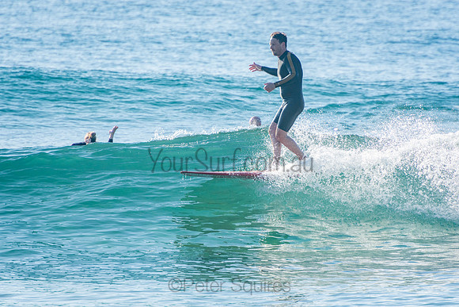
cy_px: 154
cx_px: 230
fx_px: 7651
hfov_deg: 3.4
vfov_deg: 2.3
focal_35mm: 600
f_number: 5.6
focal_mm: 400
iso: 280
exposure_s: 1/1250
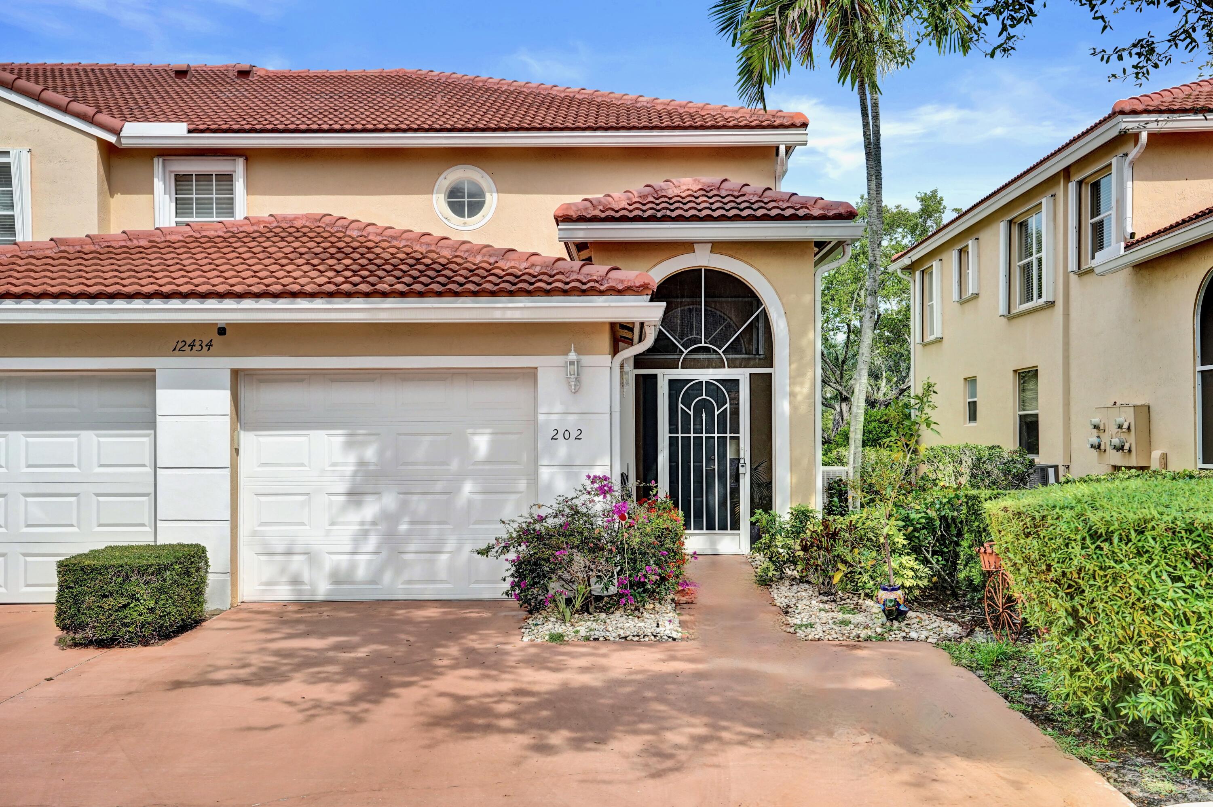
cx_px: 606
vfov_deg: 37.8
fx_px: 1178
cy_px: 404
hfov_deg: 54.5
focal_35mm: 35
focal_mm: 35
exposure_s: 1/8000
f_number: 4
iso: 800
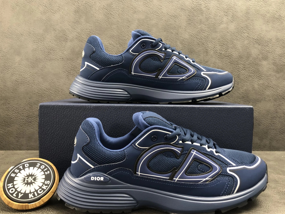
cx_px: 150
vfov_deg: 44.1
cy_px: 112
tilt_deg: -4.9
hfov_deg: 56.8
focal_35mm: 32
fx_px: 263
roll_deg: -0.6
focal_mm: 4
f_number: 1.8
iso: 64
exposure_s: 1/17
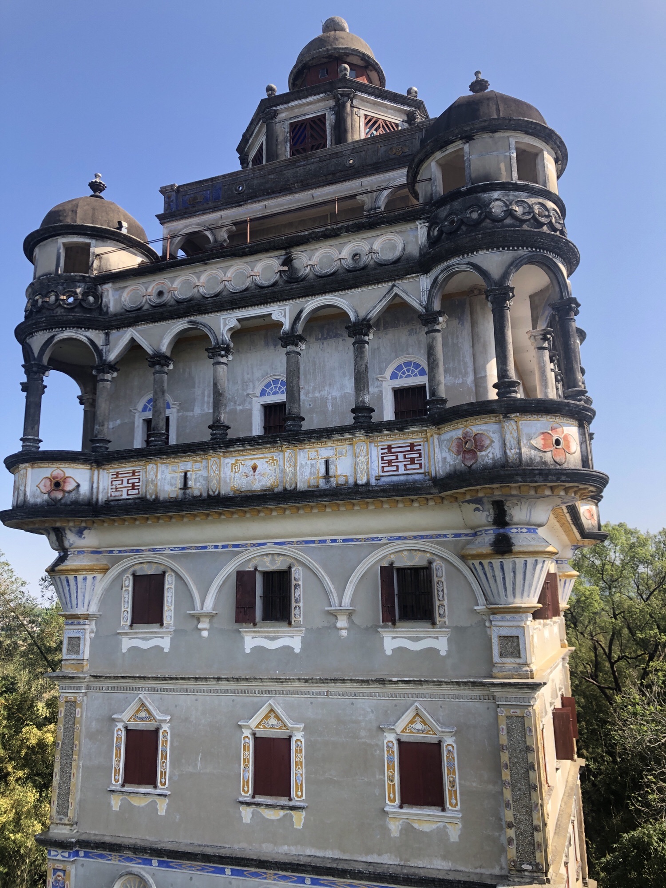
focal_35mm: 28
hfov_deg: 49.7
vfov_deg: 63.4
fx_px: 718
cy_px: 444
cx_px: 333
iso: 20
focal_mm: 4
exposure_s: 1/857
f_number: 1.8
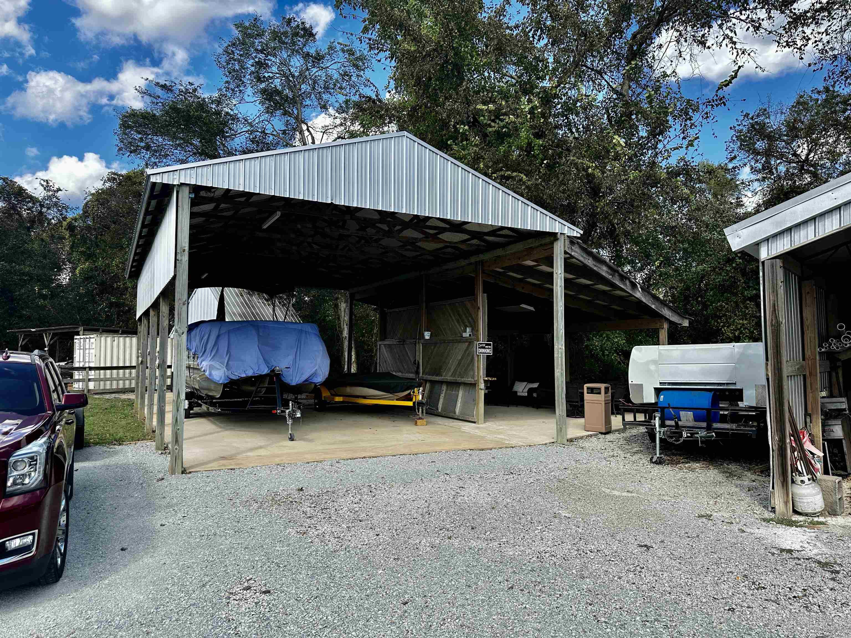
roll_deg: -0.5
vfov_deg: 56.8
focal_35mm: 24
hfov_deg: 71.6
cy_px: 319
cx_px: 426
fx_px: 590
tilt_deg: +4.6
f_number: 1.78
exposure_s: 1/2203
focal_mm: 6.86
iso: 80
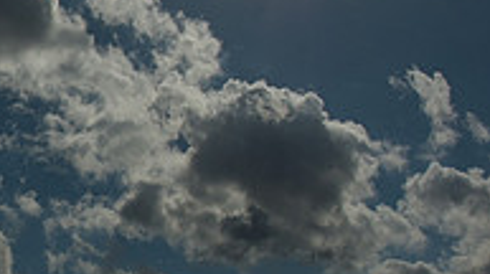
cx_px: -157
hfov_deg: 22.3
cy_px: 147
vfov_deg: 14.2
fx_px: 1103
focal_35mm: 85
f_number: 9
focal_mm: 18
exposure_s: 1/8000
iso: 320
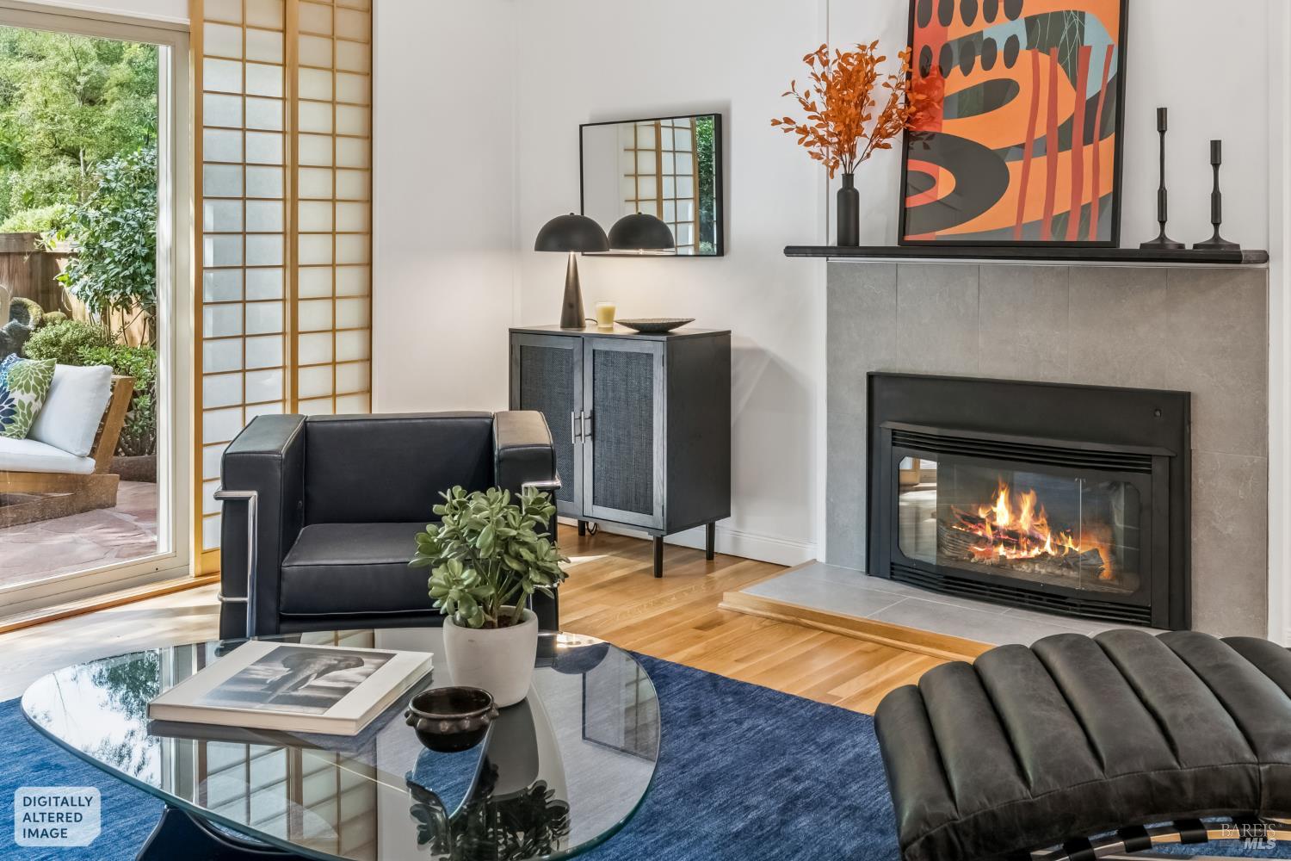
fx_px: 1219
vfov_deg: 38.9
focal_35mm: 34
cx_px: 646
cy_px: 430
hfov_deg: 55.8
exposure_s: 1/15
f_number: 11
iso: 640
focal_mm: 34
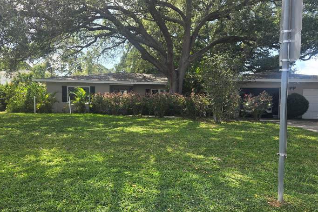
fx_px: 247
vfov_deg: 46.4
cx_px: 153
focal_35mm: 28
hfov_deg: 65.4
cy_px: 116
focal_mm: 5.4
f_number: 1.8
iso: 25
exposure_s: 1/487
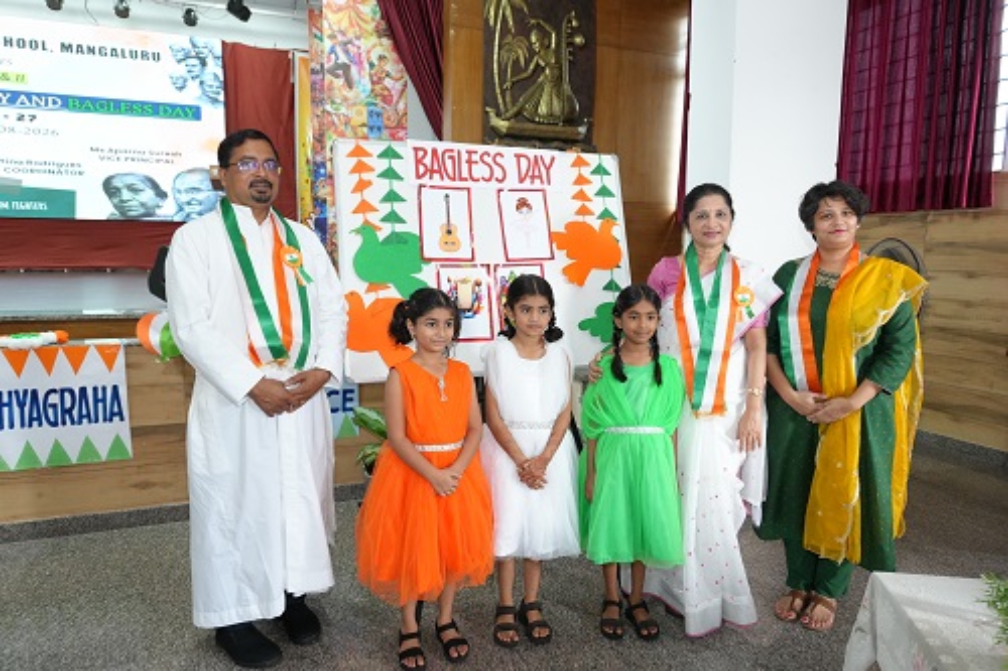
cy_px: 336
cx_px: 504
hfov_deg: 73.8
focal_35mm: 24
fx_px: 672
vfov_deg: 53.1
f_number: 4
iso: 1600
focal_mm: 16
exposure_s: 1/160
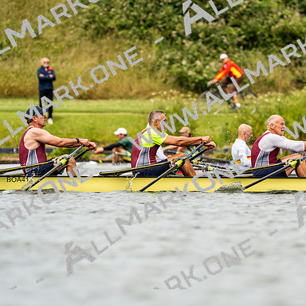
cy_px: 153
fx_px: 5221
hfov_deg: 3.4
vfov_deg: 3.4
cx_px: 226
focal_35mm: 522
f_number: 6.3
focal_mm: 407
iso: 250
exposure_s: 1/2000
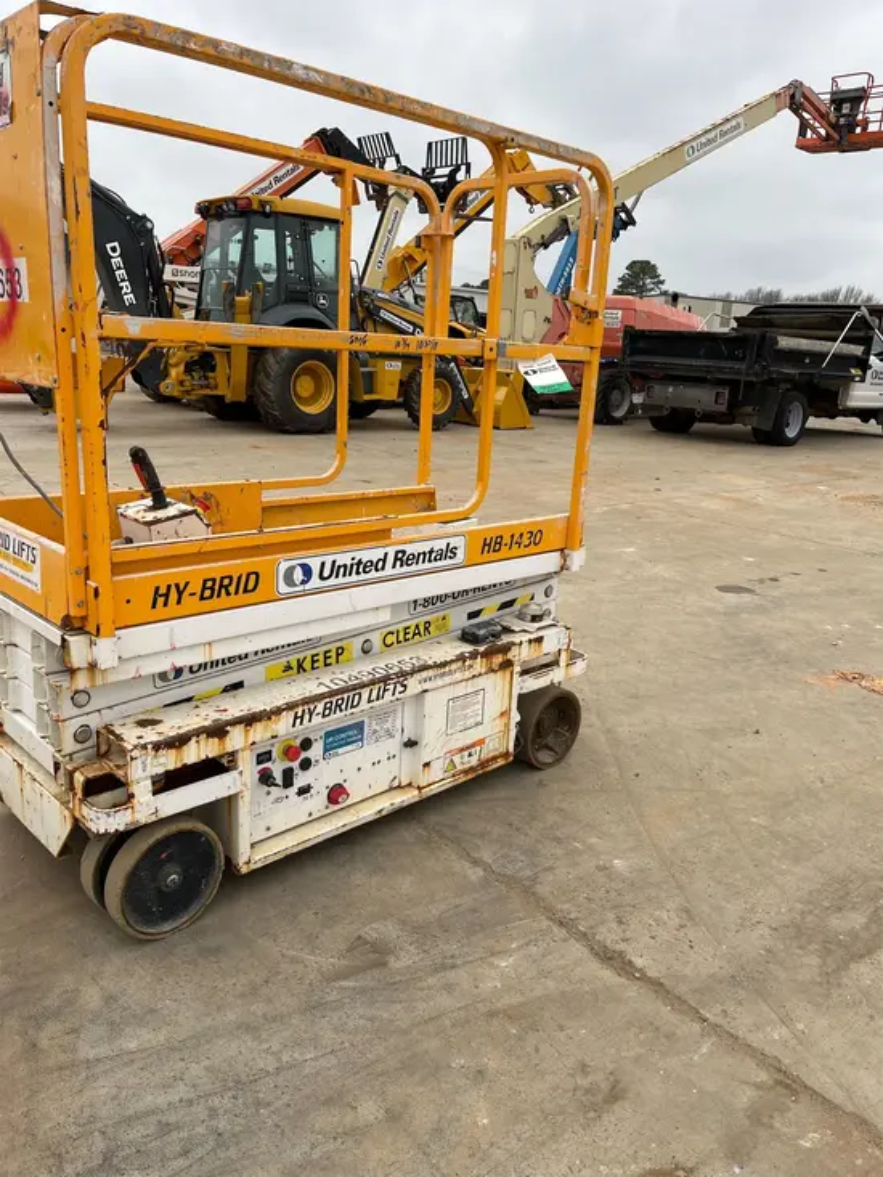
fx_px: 884
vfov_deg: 67.3
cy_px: 588
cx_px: 442
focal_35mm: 26
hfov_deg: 53.1
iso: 50
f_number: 1.6
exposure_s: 1/649
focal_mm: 5.1
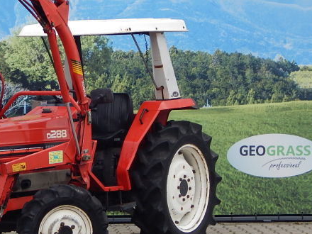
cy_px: 87
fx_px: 1703
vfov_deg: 7.9
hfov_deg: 10.4
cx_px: 59
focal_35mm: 189
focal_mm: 18.7
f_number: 4.5
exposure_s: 1/250
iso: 125
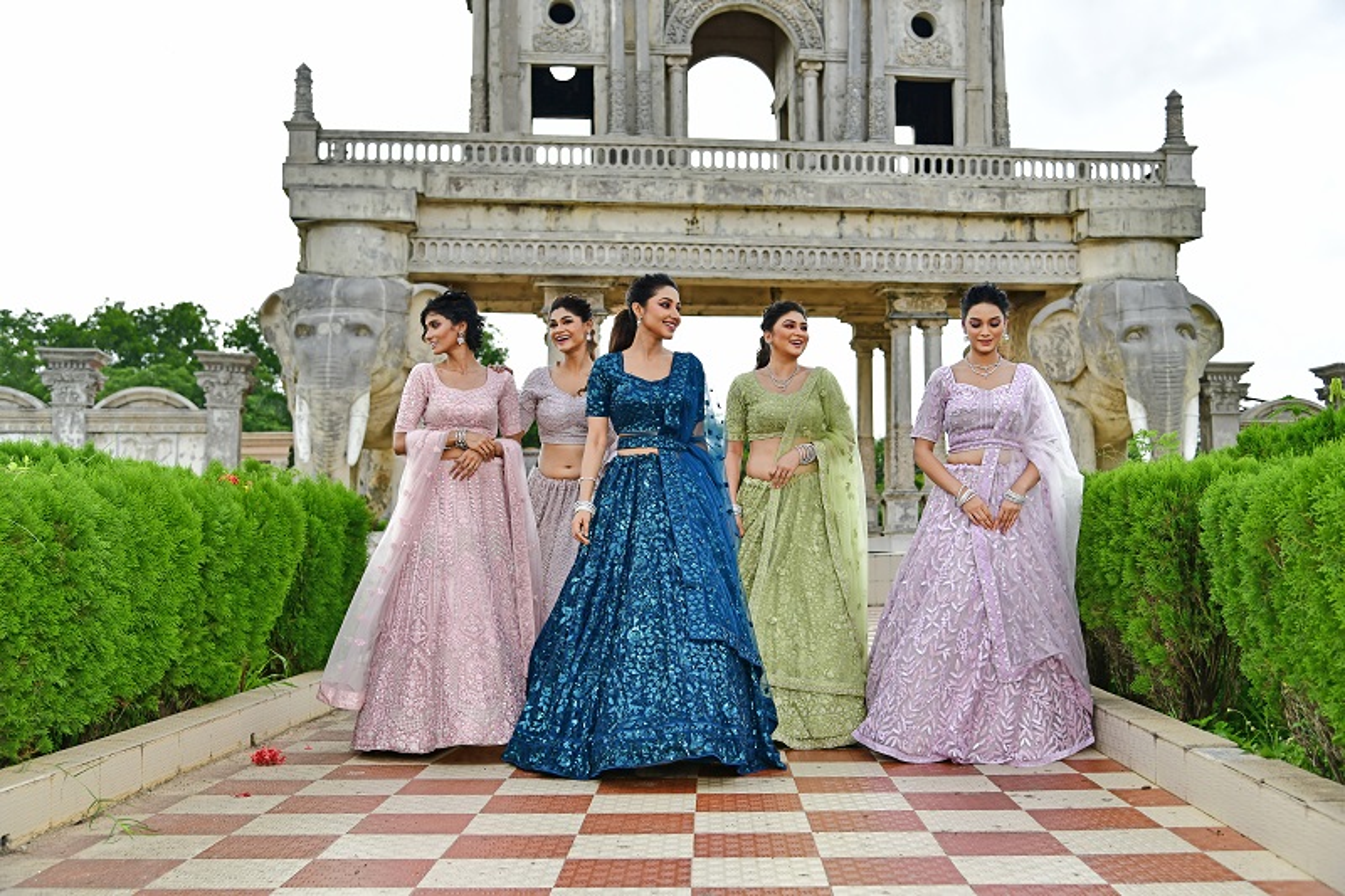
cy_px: 448
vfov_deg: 35.0
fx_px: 1419
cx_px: 672
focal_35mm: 38
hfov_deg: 50.7
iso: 100
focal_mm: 38
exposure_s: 1/400
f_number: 4.5
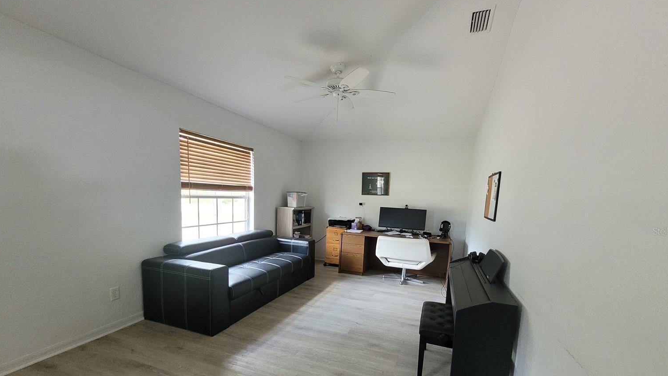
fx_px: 266
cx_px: 341
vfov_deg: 69.6
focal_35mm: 15
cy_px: 231
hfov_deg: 103.0
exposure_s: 1/60
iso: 400
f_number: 2.2
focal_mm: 1.74
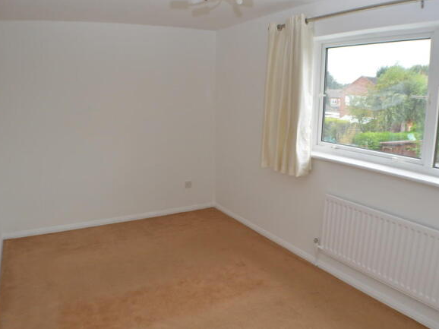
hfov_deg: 51.4
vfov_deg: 39.6
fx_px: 456
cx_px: 228
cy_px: 165
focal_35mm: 36
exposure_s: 1/100
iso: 400
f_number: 5
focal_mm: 22
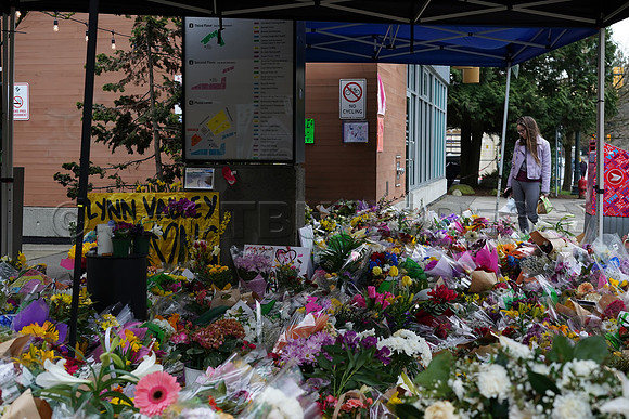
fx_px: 874
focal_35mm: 50
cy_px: 210
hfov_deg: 39.6
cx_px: 314
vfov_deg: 27.0
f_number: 5.6
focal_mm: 50
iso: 640
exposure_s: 1/125
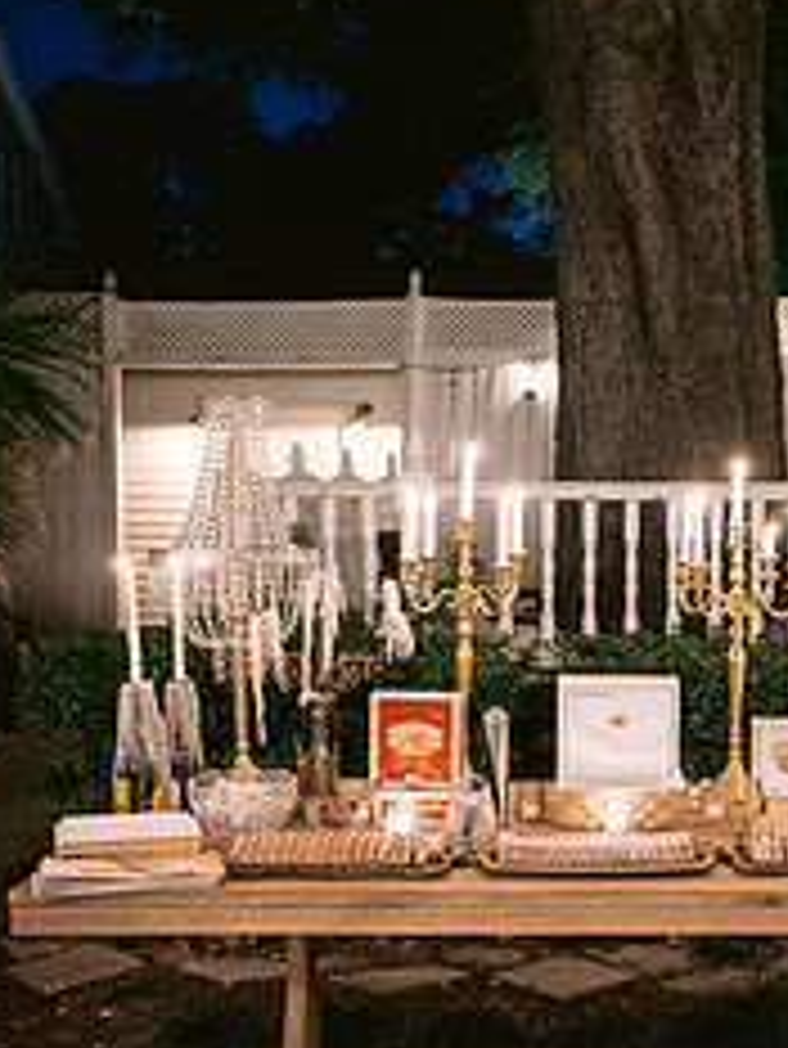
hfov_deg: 27.6
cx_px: 612
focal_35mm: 52
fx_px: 1577
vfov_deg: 36.7
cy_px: 589
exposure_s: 1/30
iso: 2500
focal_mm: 28
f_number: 2.8
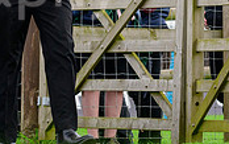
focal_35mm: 617
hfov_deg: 3.4
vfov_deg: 2.1
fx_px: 3853
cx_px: -60
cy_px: -46
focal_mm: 145
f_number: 5.6
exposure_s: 1/1250
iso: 800
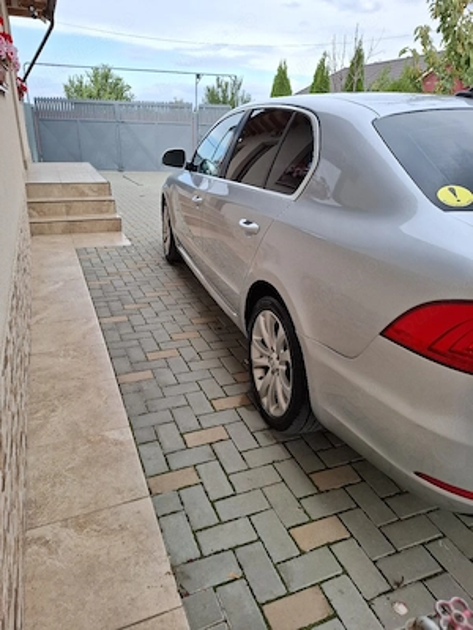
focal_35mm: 23
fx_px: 419
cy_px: 315
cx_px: 236
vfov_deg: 73.9
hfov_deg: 58.9
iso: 50
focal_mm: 5.54
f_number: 1.8
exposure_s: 1/833
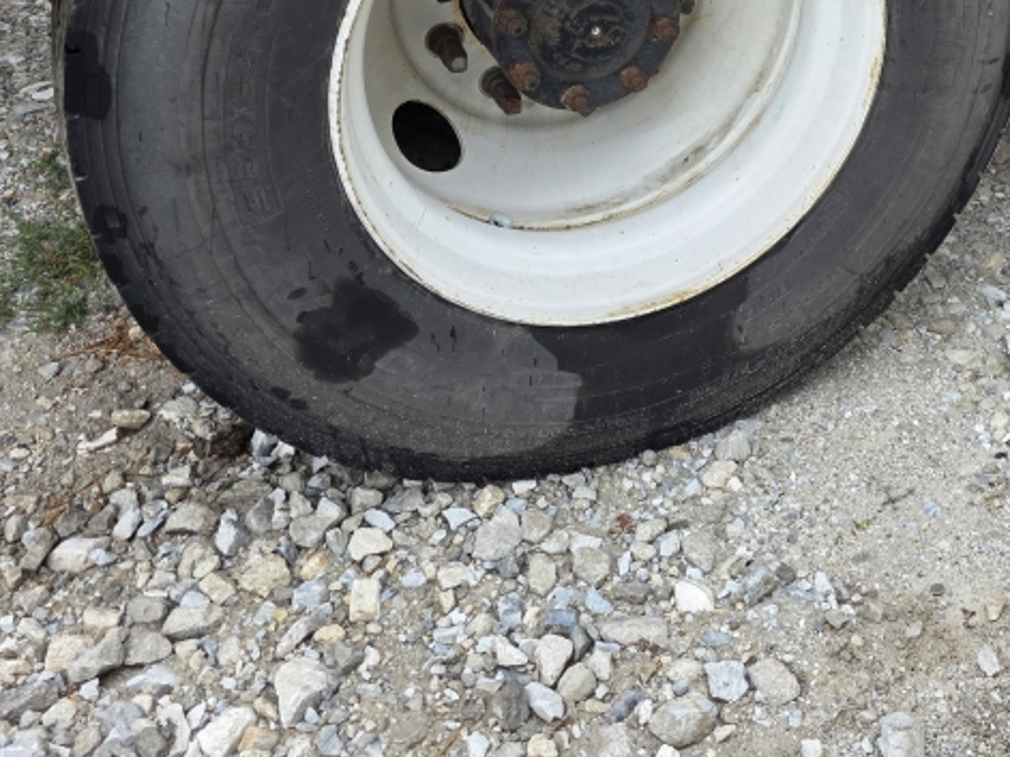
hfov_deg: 36.6
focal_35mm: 50
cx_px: 834
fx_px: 1458
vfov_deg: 27.7
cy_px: 30
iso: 50
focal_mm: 6.3
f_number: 1.7
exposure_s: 1/180
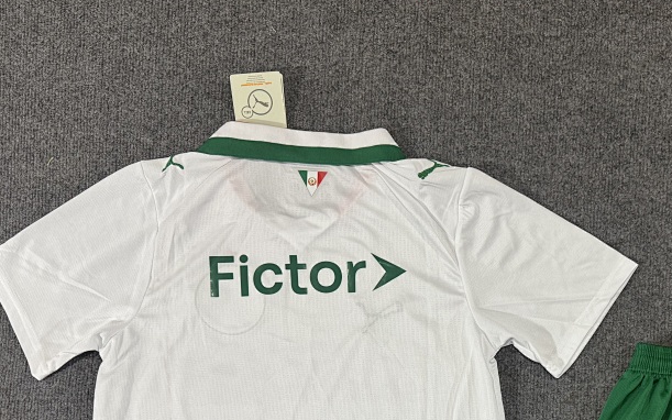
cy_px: 397
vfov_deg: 27.3
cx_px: 480
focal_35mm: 45
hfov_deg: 43.3
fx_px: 824
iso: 250
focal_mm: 6.76
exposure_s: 1/50
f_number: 1.78
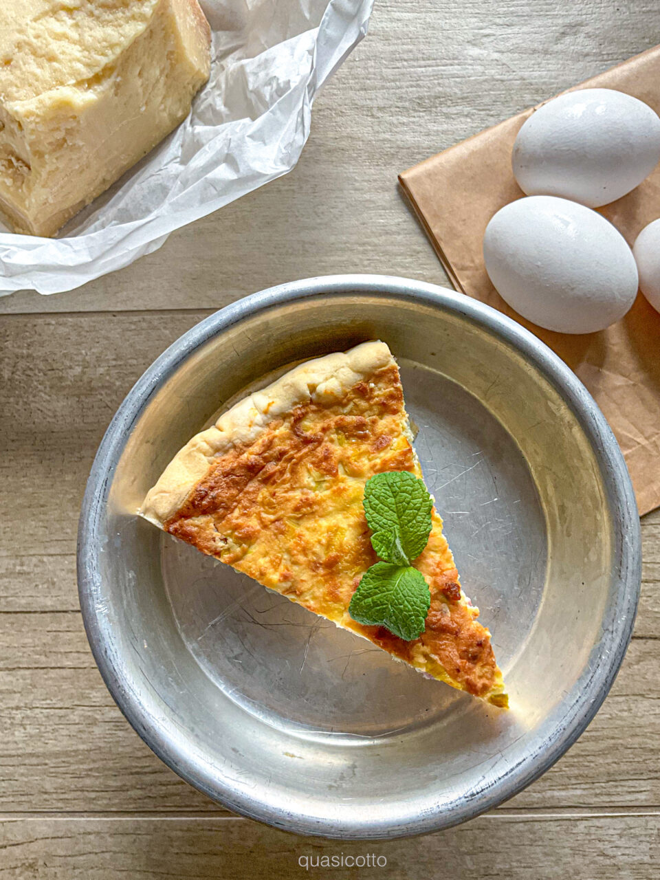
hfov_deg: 48.2
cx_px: 330
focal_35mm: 29
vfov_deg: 61.7
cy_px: 440
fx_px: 737
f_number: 1.8
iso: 100
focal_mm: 3
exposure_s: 1/60
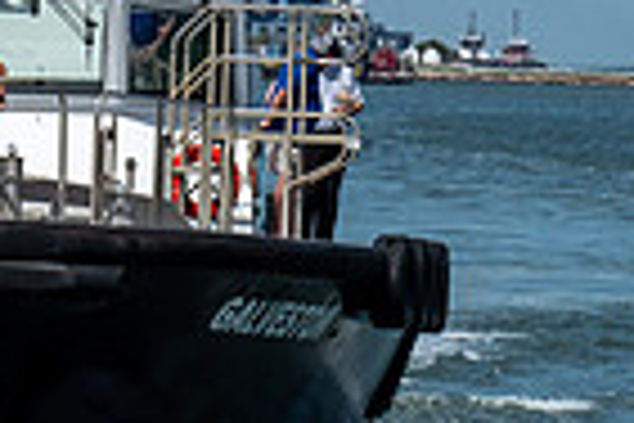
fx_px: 11376
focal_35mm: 646
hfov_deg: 3.2
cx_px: 18
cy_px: 97
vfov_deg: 2.1
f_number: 5.6
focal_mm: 104.9
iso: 200
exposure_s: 1/1400
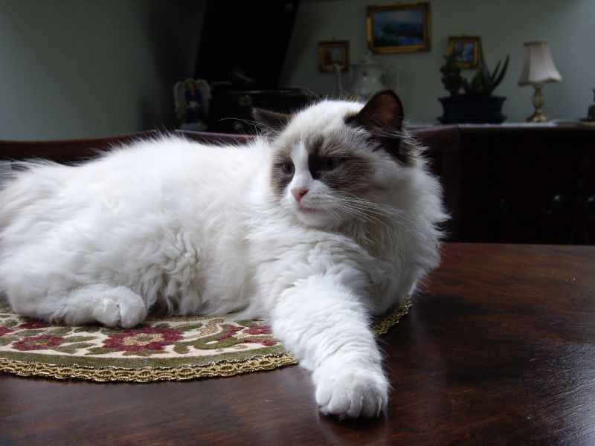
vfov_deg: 31.5
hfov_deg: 41.2
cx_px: 298
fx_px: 791
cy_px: 223
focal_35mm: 46
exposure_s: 1/60
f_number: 3.1
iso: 200
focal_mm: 9.6
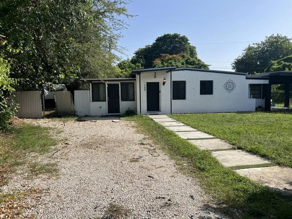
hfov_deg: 67.3
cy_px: 110
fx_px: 219
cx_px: 146
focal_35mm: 26
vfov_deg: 53.1
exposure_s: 1/3968
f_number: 1.5
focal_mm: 5.7
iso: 50
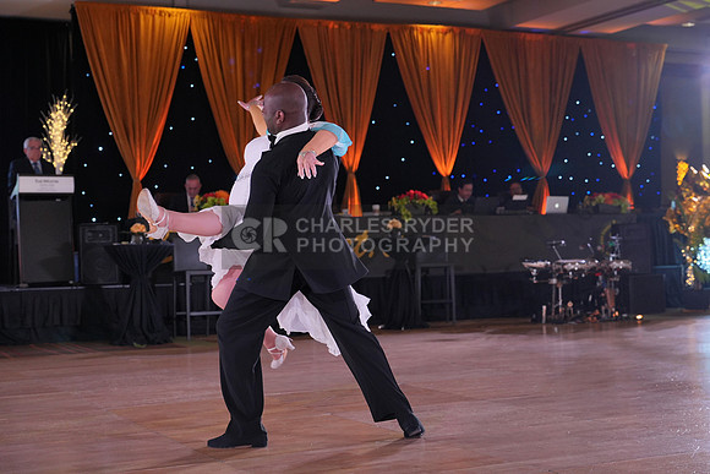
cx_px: 355
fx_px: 1124
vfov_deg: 23.8
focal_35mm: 57
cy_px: 237
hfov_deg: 35.0
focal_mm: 57
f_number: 4
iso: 1250
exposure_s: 1/400
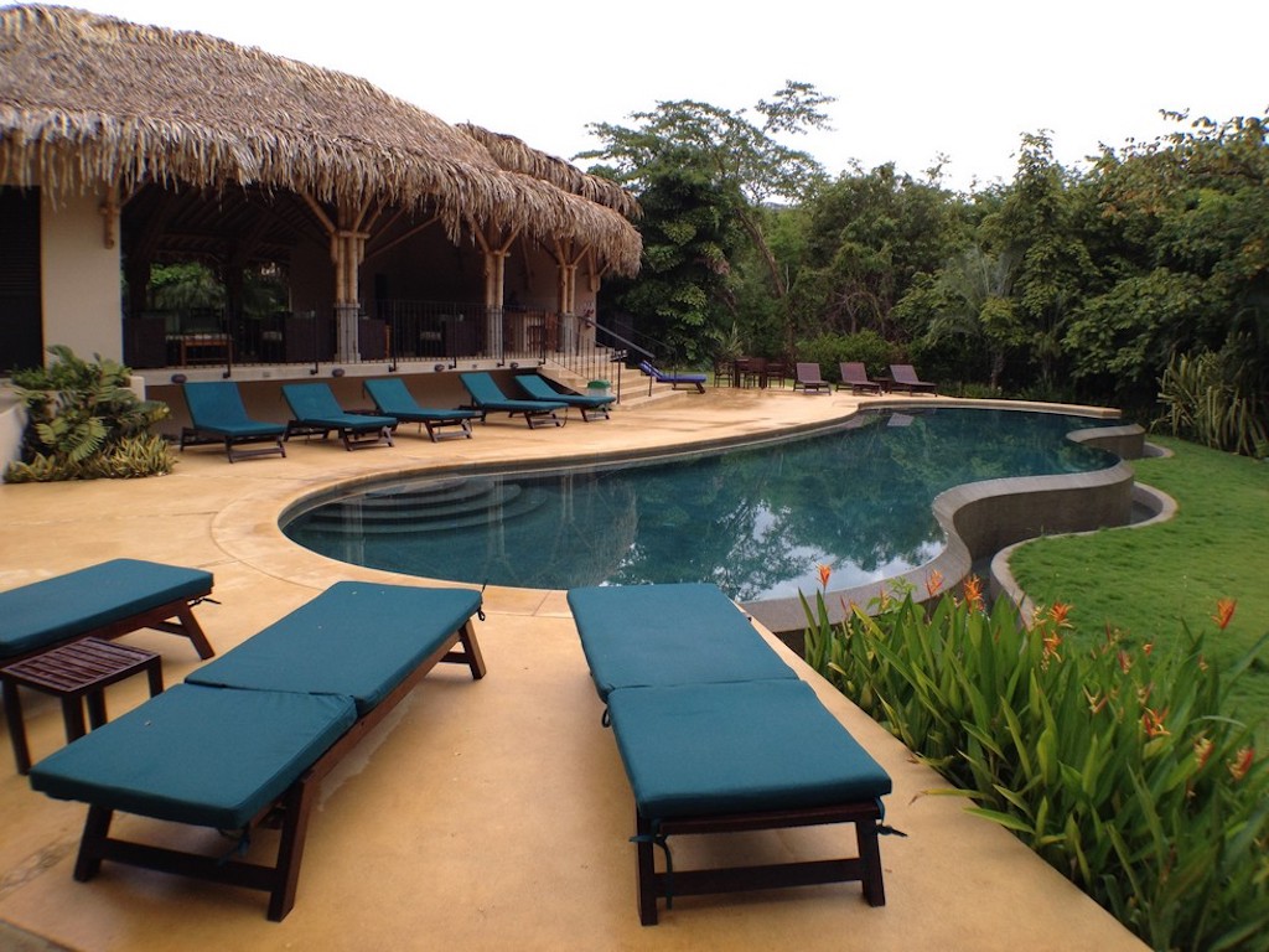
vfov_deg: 40.7
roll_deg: +0.1
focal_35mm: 35
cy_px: 476
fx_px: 1283
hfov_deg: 52.6
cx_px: 634
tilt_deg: -8.5
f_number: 2.4
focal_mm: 4.28
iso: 50
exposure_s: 1/391
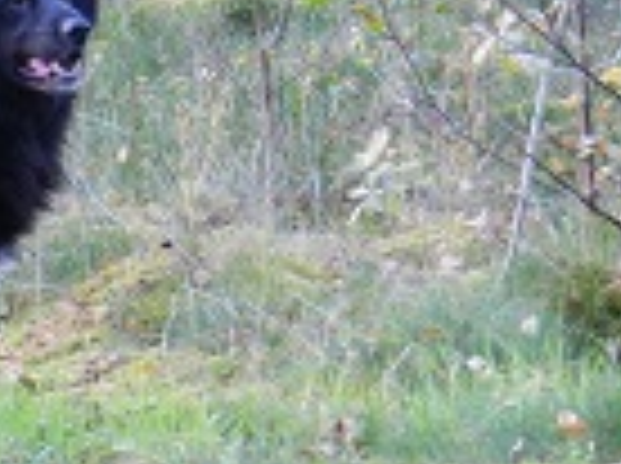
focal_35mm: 511
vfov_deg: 2.9
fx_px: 9151
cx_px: -130
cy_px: 194
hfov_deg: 3.9
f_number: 5.4
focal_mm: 31.2
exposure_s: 1/30
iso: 400
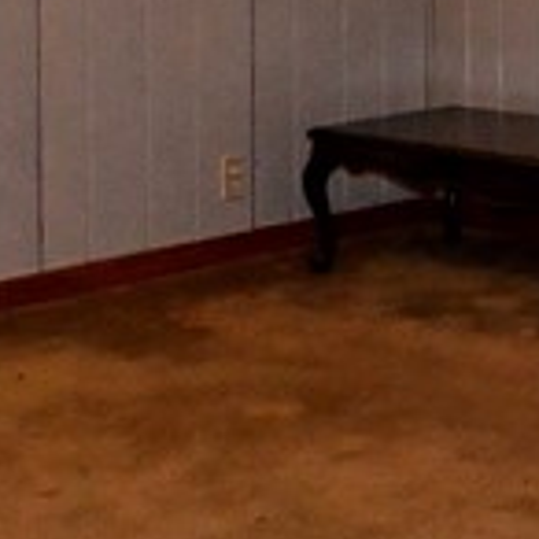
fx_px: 2008
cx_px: 901
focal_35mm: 114
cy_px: -103
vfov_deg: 14.8
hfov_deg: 13.9
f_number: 8
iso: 7200
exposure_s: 1/160
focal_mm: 12
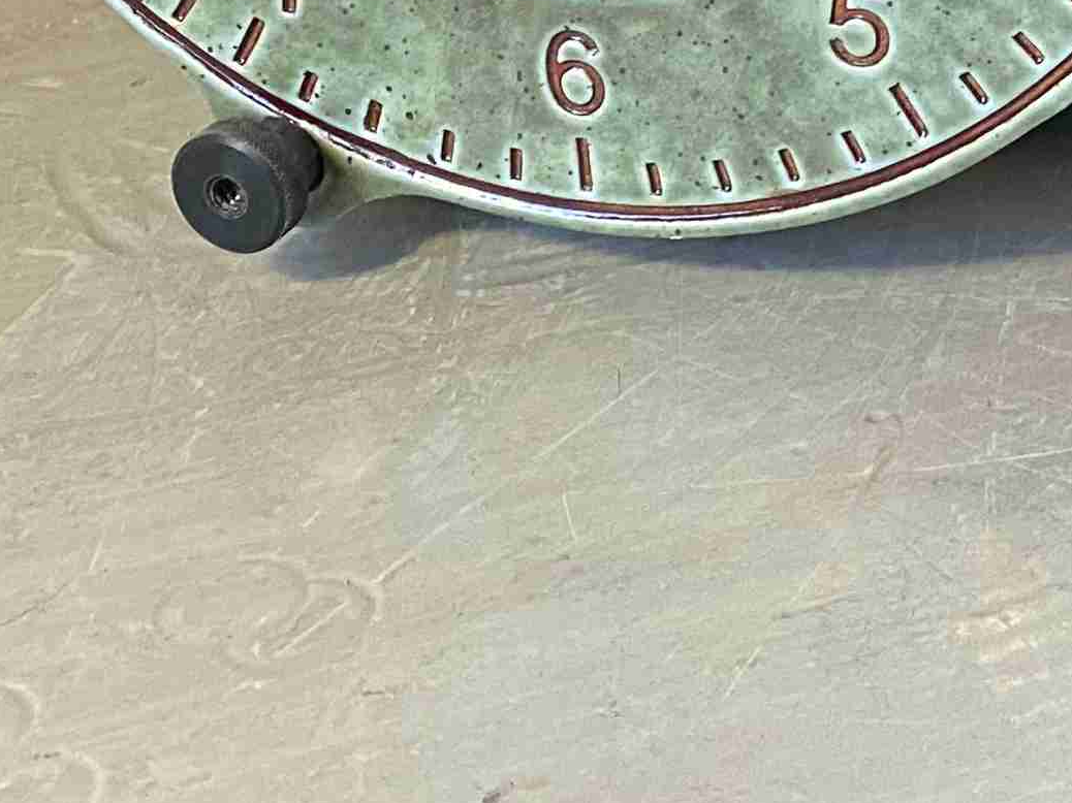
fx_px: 3127
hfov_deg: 17.1
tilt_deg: -16.6
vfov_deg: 13.1
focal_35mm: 101
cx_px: 1707
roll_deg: -1.0
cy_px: -702
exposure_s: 1/60
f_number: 1.8
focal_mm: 4.25
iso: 160
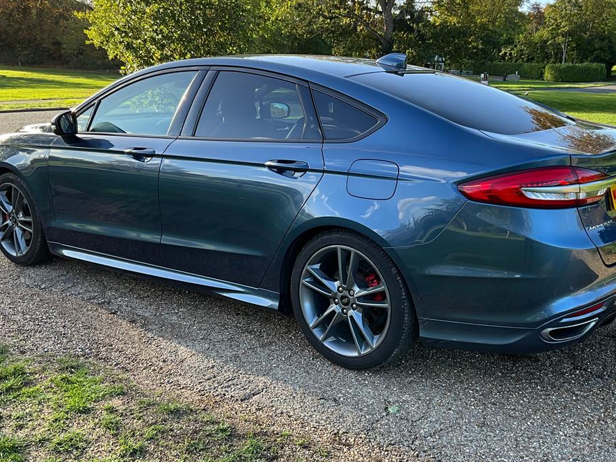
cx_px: 345
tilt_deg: -12.8
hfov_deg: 47.8
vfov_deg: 36.8
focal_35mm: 39
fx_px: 694
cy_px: 209
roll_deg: -3.6
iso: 25
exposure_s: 1/194
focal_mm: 3
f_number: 1.8
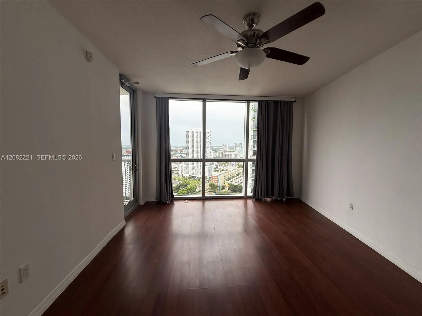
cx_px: 211
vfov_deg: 85.7
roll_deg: -0.1
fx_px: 171
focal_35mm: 14
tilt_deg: -4.2
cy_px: 158
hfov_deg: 102.1
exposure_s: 1/288
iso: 50
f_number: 2.2
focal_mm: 2.22
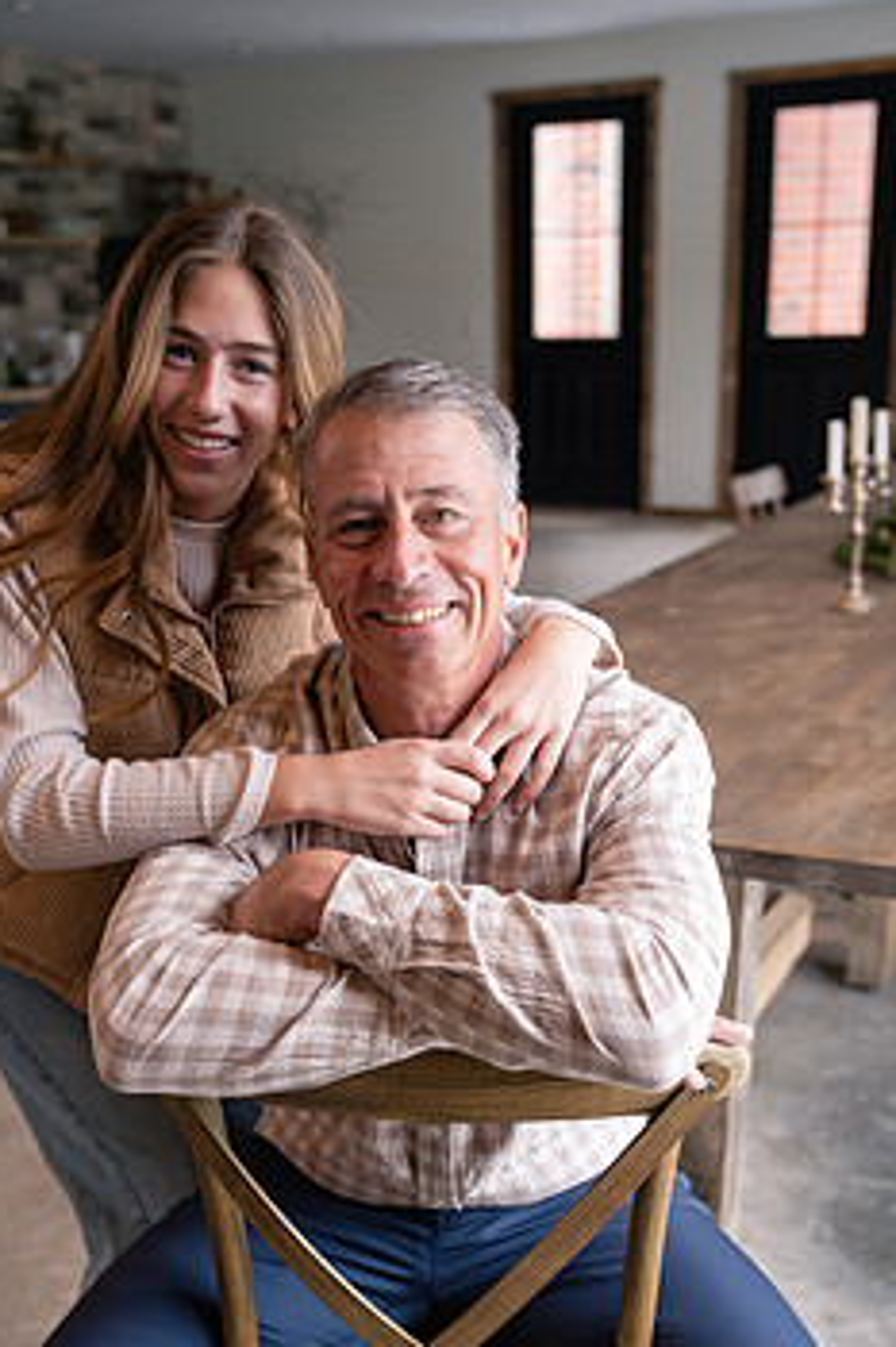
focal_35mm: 45
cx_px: 431
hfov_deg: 29.8
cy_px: 858
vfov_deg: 43.2
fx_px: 1682
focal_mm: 35
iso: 1250
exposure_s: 1/250
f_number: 2.8
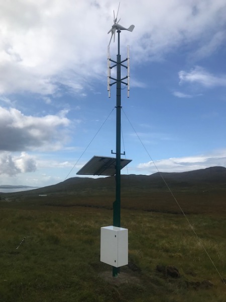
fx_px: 244
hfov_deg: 49.7
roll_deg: -1.1
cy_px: 151
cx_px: 113
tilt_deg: +10.5
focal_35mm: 28
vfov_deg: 63.4
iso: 20
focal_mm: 3.99
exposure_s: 1/4000
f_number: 1.8
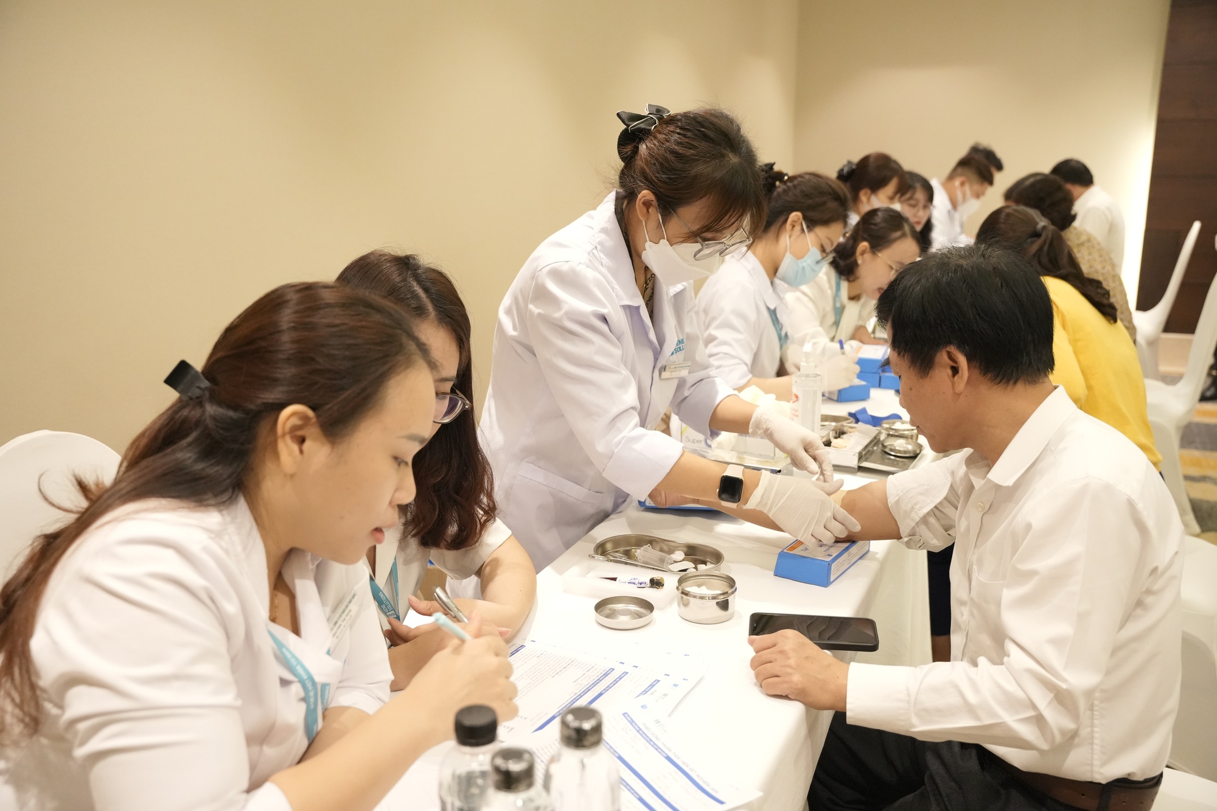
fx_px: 1129
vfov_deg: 39.5
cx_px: 608
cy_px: 406
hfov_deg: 56.6
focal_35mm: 33
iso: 6400
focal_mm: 33.4
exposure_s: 1/250
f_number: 4
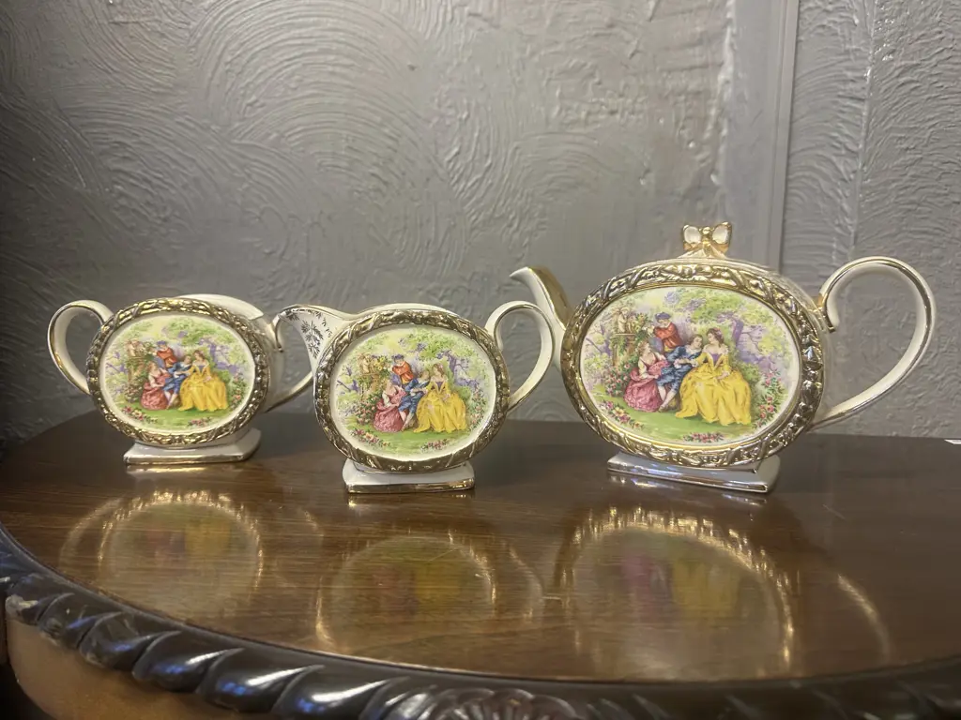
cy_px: 360
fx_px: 666
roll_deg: -2.0
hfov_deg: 71.6
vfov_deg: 56.8
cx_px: 480
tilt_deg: -7.0
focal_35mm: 24
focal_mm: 6.86
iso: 250
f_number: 1.78
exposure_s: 1/50
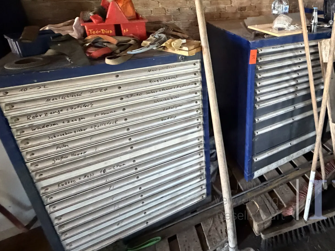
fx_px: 213
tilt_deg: -20.1
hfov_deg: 71.0
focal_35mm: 22
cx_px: 253
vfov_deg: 57.9
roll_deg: +0.6
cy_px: 62
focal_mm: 2.22
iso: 1250
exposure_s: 1/54
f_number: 2.2
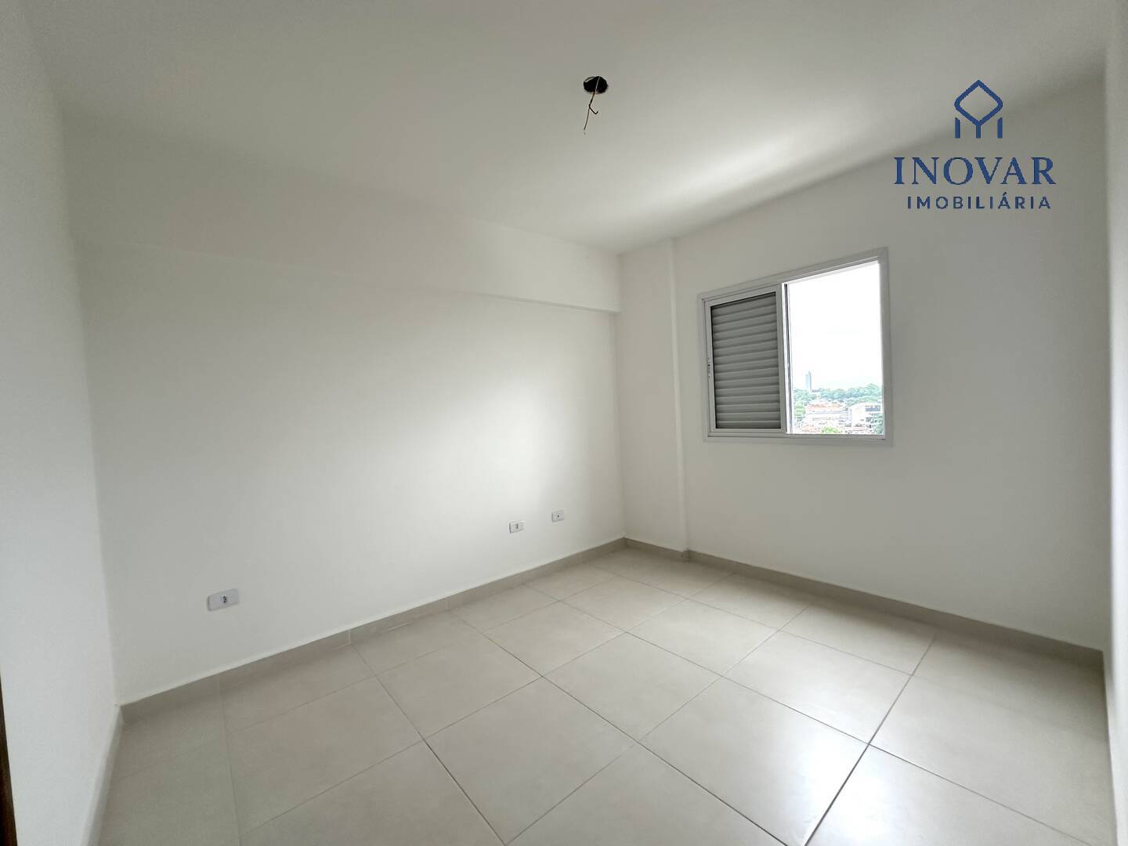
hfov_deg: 102.1
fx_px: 456
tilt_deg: -2.2
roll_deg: +2.5
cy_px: 423
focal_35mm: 14
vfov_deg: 85.7
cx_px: 564
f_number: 2.2
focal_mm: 2.22
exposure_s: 1/99
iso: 100
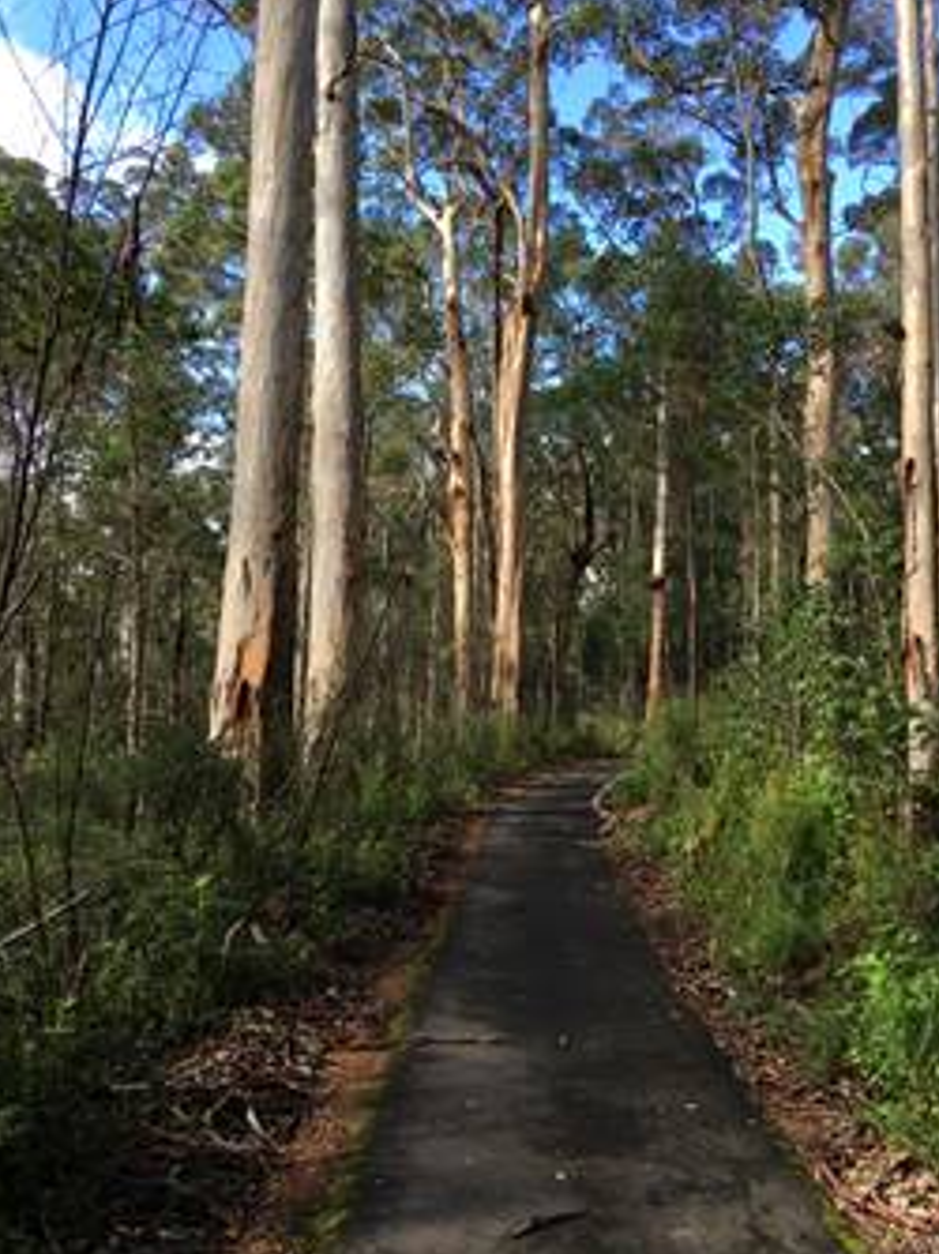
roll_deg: -0.8
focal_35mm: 35
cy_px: 554
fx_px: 1268
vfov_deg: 52.5
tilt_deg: +9.6
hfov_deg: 40.5
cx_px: 552
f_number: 2.2
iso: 25
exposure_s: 1/292
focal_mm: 4.15
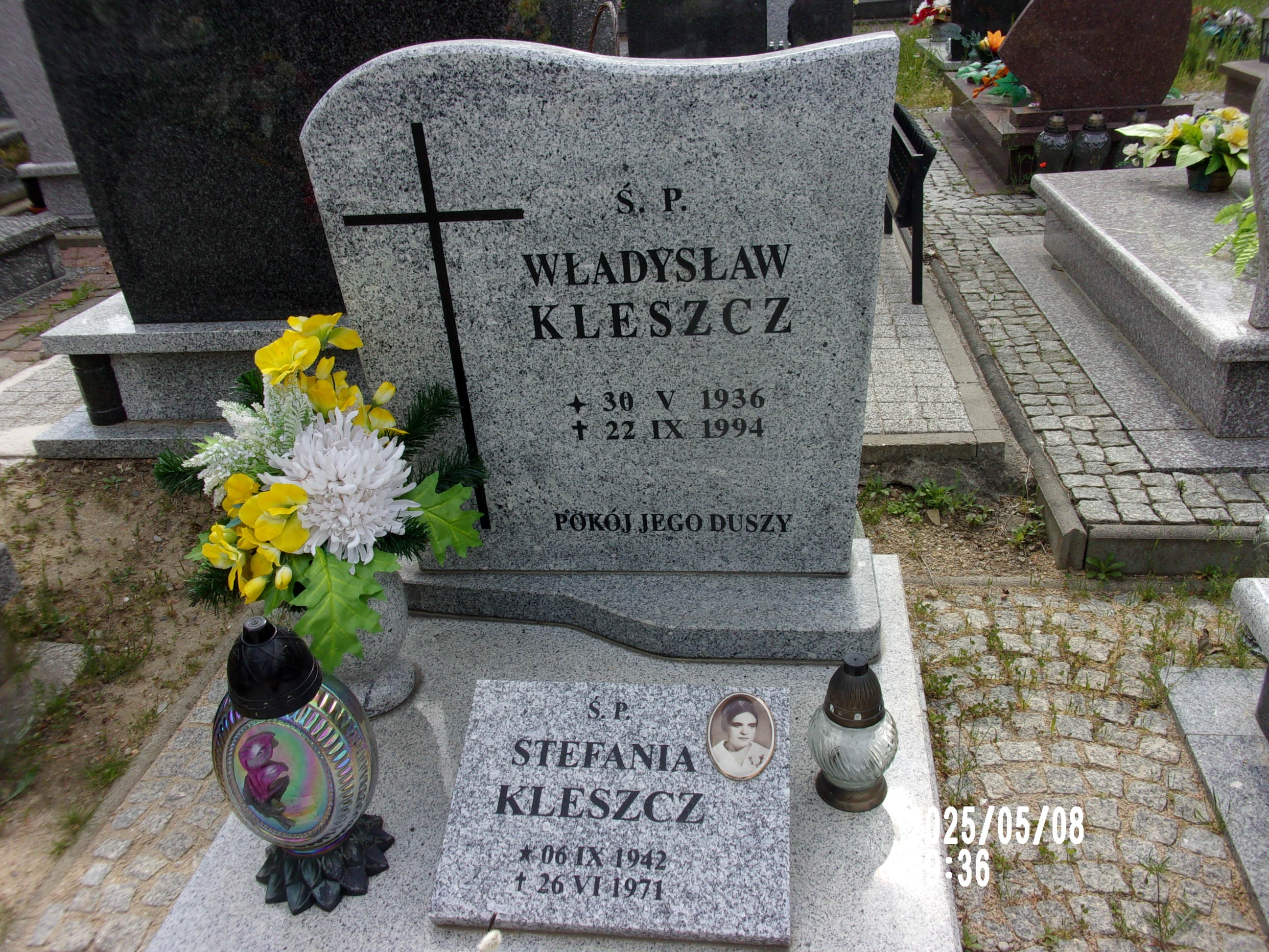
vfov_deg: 49.7
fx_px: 1026
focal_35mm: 28
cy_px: 476
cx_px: 634
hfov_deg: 63.4
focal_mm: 5.1
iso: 80
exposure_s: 1/50
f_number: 10.8
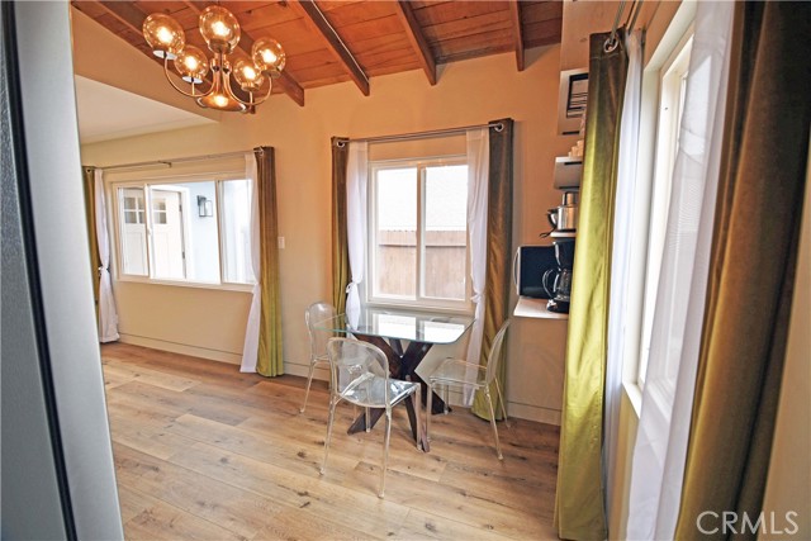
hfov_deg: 100.4
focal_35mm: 15
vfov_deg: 77.4
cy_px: 270
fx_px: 338
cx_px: 406
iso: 100
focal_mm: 10
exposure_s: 1/80
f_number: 4.5
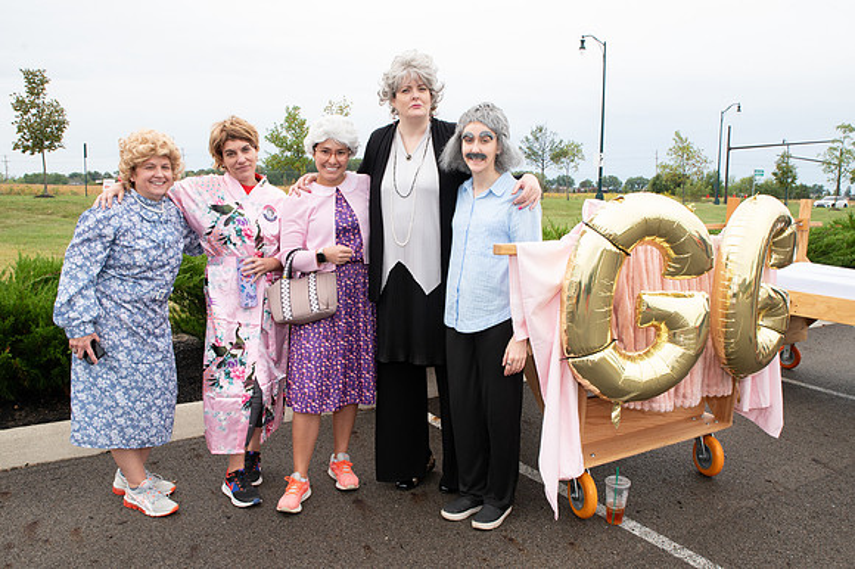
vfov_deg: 44.0
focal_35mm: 30
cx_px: 430
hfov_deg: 62.5
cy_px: 302
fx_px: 704
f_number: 10
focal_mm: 24
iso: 640
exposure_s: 1/200
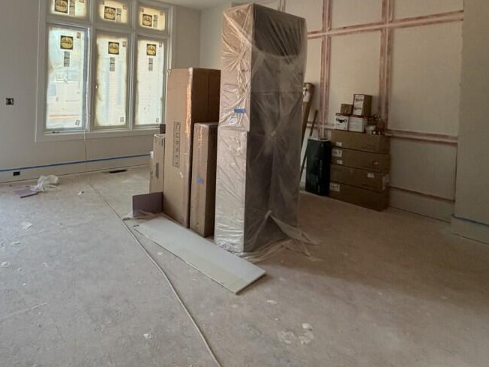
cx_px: 139
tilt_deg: -0.6
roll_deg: -1.3
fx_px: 311
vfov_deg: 58.1
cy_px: 94
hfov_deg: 72.5
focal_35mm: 22
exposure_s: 1/60
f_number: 2.2
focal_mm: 2.22
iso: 320
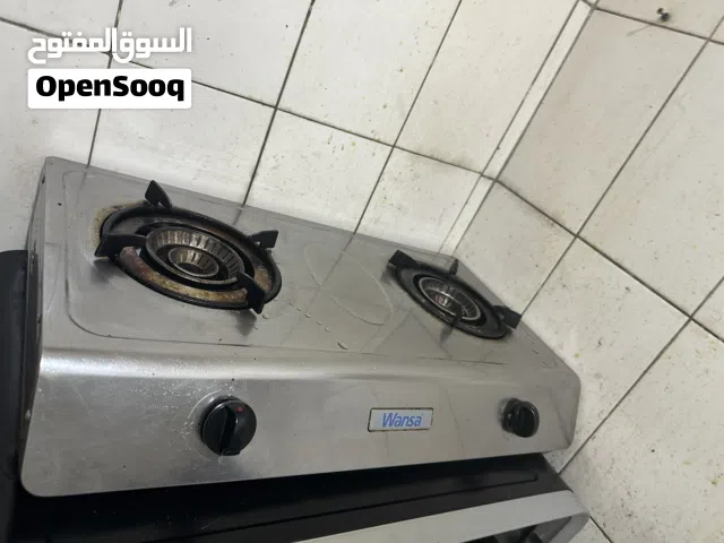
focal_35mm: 24
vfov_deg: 56.8
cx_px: 362
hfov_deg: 71.6
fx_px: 502
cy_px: 272
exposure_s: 1/50
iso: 200
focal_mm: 6.86
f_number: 1.78
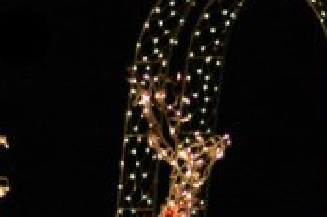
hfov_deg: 5.4
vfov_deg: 3.6
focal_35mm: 381
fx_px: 3457
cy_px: 188
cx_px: -102
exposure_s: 1/30
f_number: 4
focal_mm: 70
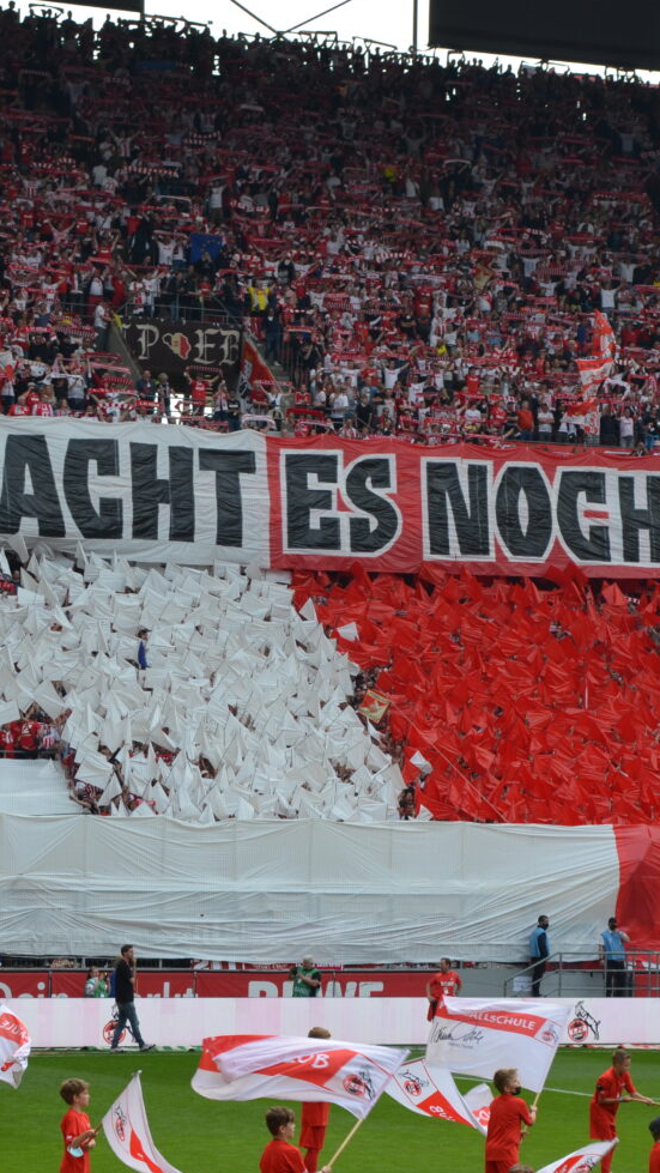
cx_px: 497
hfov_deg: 9.8
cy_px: 579
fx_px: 3825
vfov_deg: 17.4
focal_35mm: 123
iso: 200
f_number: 8
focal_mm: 48
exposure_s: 1/250
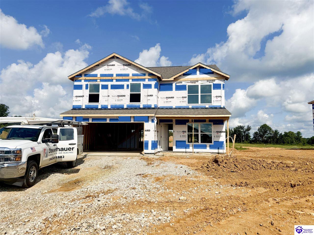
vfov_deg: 56.8
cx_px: 157
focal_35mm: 24
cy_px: 118
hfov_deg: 71.6
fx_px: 218
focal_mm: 6.76
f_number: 1.8
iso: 80
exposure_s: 1/12000
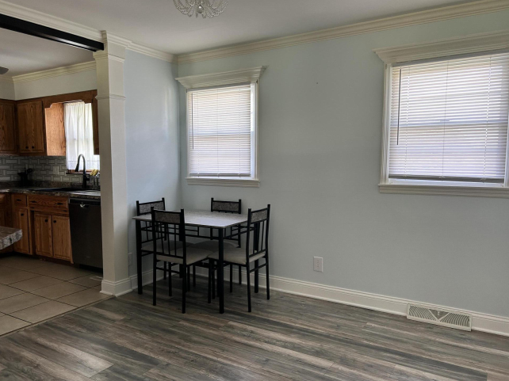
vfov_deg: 51.3
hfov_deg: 65.3
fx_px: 397
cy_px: 195
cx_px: 249
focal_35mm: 27
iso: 125
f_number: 1.5
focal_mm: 5.7
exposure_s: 1/100
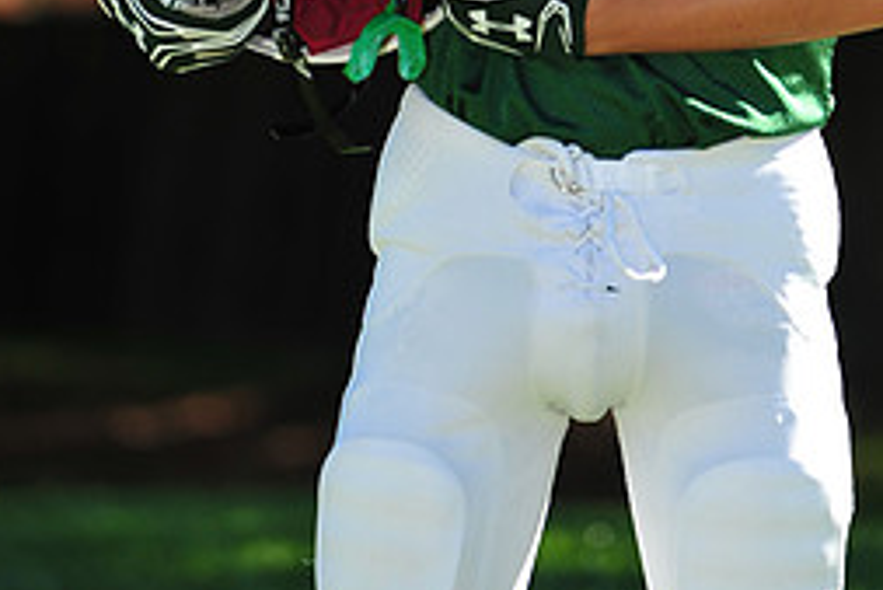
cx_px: 625
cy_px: -272
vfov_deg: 3.0
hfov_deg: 4.5
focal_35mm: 458
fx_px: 11240
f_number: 4.5
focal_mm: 200
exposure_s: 1/1250
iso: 400
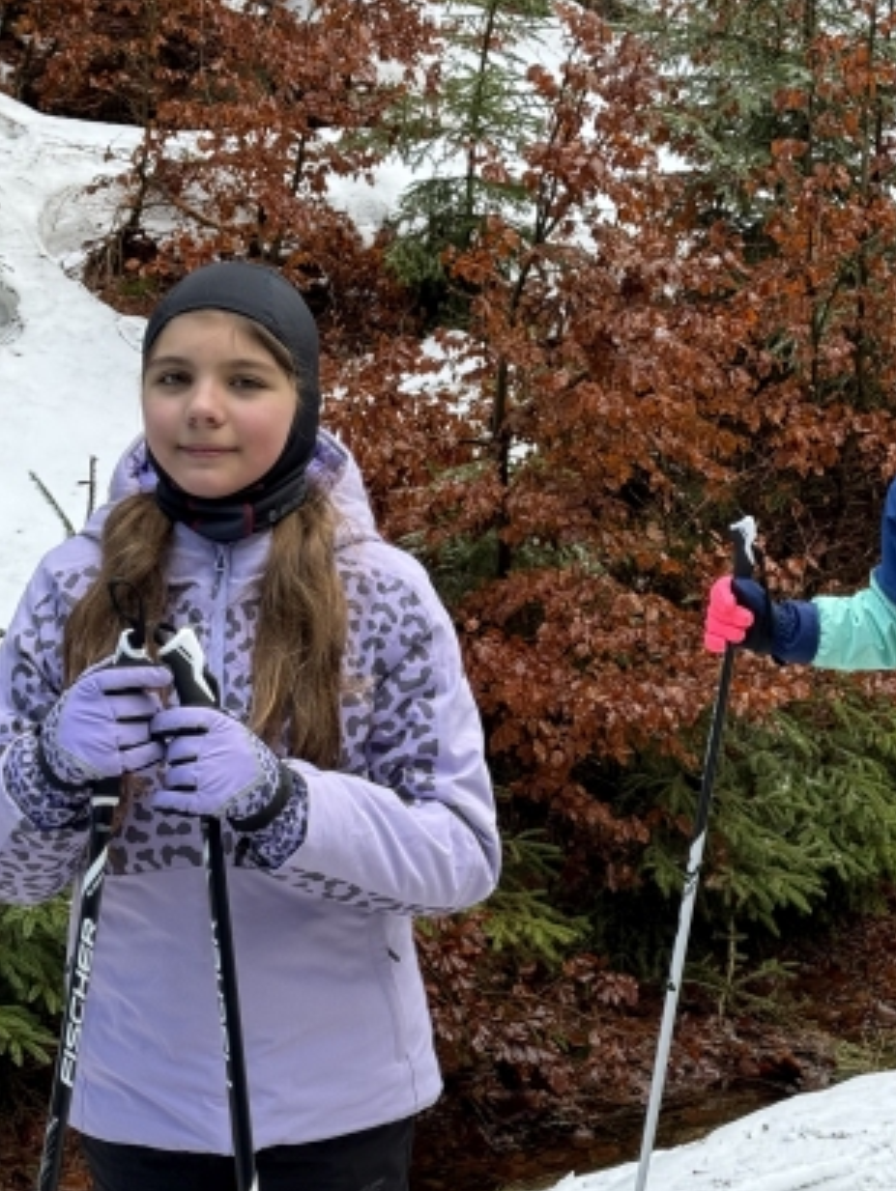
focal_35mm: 70
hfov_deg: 21.0
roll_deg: +0.8
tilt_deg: -9.4
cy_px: 617
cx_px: 606
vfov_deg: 27.8
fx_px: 2412
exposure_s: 1/296
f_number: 1.78
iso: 64
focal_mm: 6.86
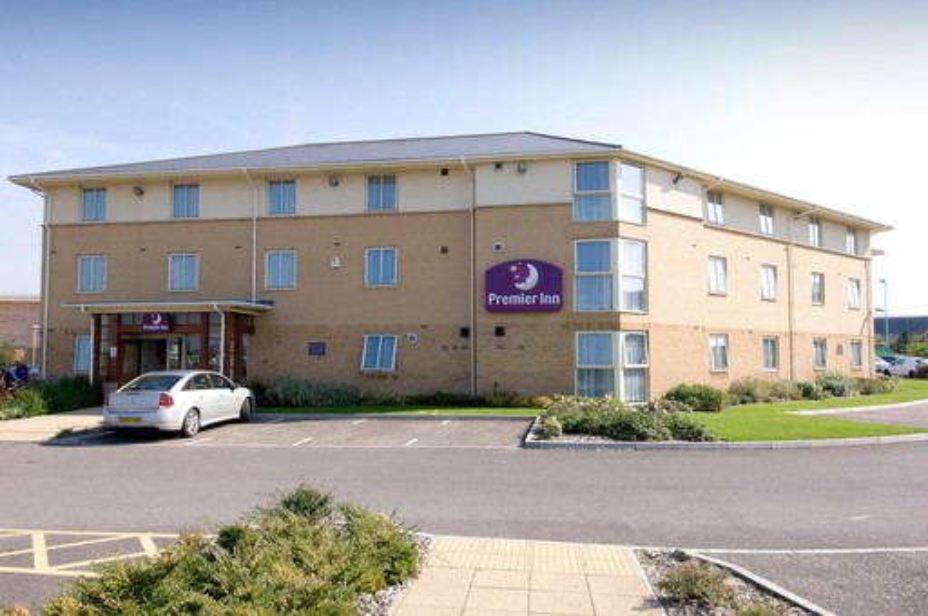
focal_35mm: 22
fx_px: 579
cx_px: 464
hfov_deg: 77.4
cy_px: 308
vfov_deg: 56.0
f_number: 8
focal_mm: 15
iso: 400
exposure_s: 1/800
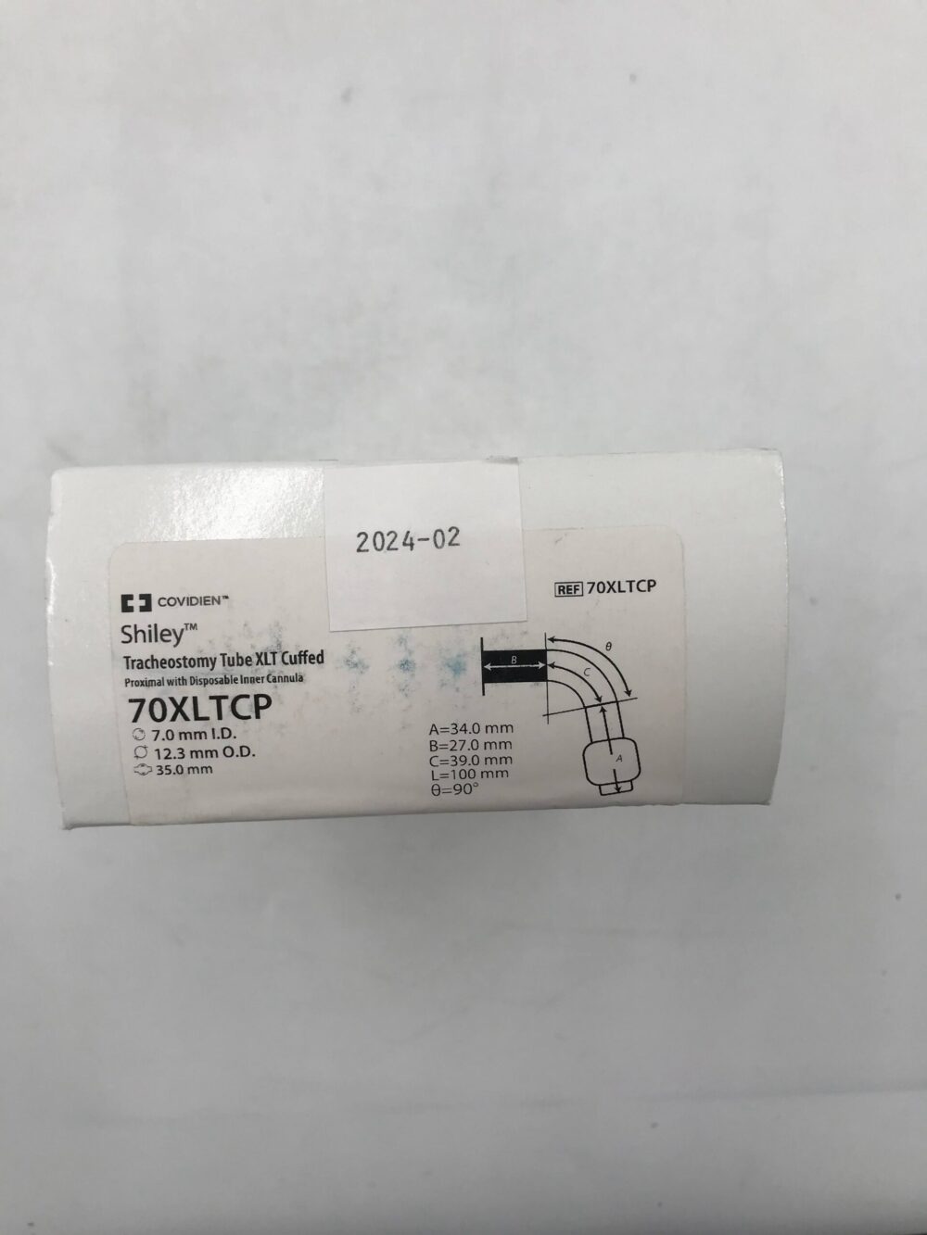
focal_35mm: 28
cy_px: 618
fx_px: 1000
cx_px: 464
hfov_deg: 49.8
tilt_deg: -88.9
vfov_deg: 63.4
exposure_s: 1/173
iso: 20
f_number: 1.8
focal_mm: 3.99
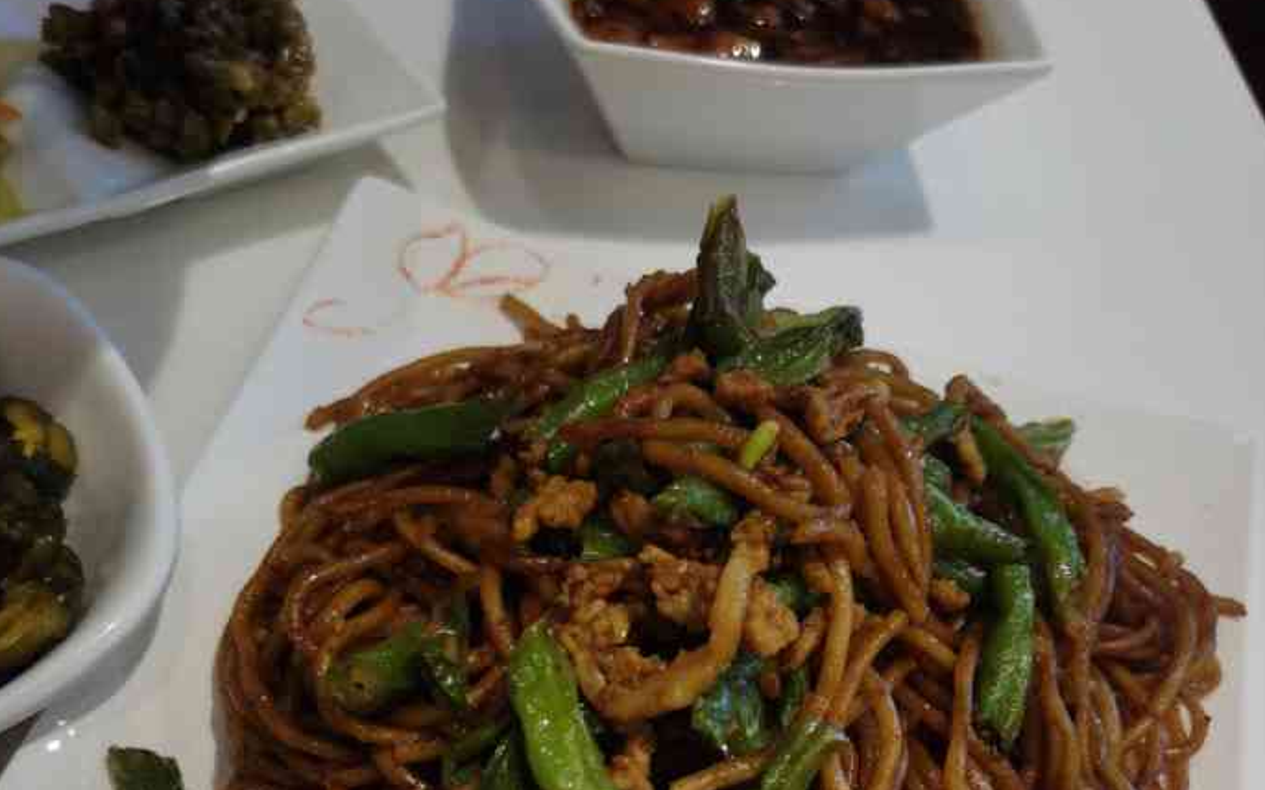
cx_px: 624
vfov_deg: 31.7
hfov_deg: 50.4
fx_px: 1344
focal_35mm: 39
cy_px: 656
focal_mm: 5.58
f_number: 1.8
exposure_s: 1/100
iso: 125
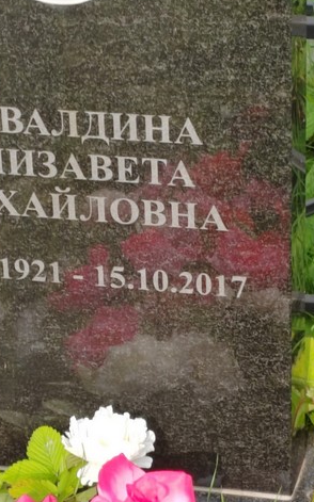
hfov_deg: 9.1
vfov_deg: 14.5
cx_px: 121
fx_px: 1973
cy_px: 278
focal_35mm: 144
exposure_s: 1/410
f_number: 1.9
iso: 100
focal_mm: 5.52
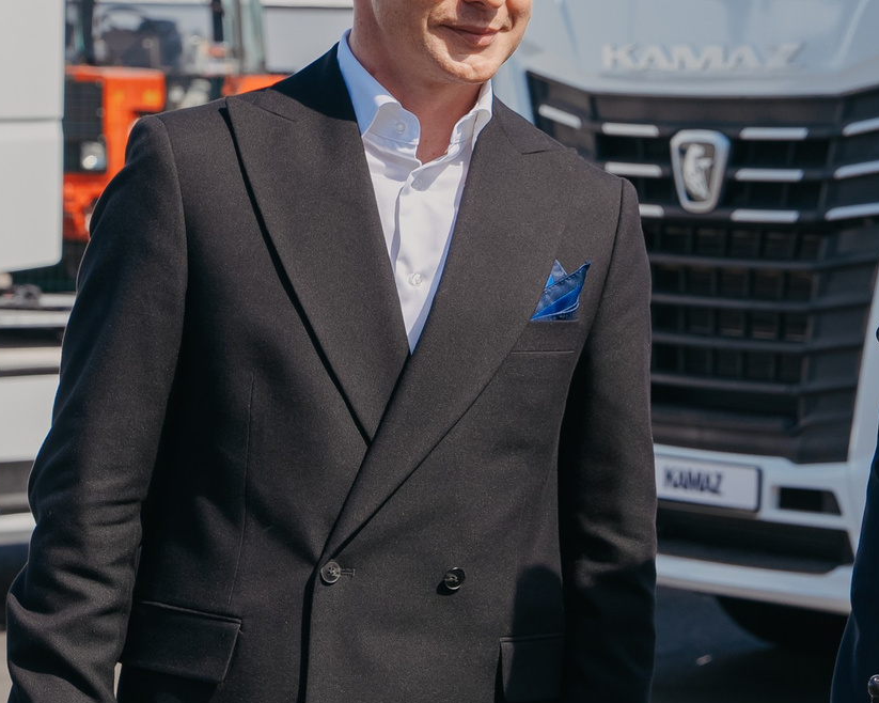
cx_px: 909
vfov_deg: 10.6
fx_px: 3797
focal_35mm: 146
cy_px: 356
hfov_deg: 13.0
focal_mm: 50
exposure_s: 1/400
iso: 100
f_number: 5.6
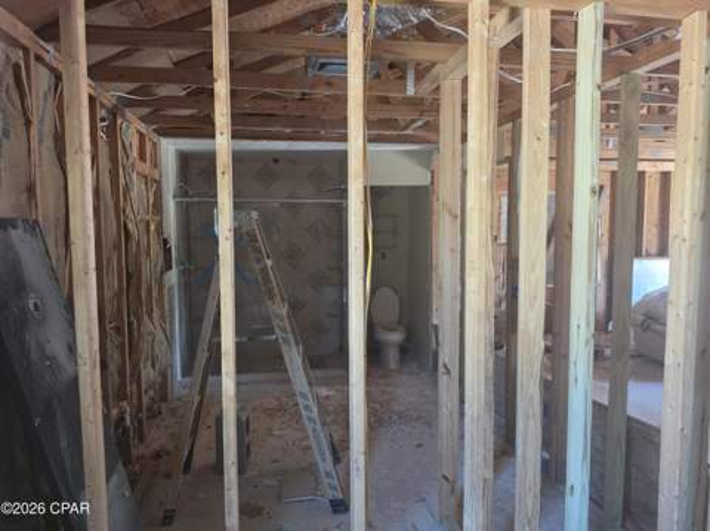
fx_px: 471
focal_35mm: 23
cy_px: 266
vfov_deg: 58.8
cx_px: 355
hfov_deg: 74.0
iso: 1000
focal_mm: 6.5
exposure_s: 1/120
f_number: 1.4
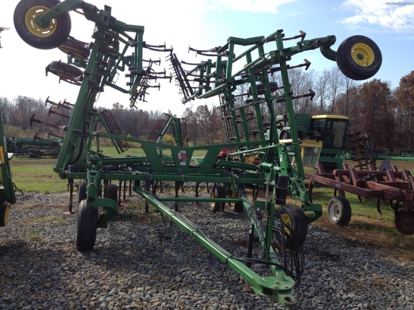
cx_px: 207
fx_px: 419
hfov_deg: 52.6
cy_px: 155
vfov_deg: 40.7
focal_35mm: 35
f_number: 2.4
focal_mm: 4.28
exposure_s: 1/1004
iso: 50
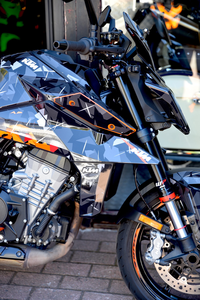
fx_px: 583
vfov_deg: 28.8
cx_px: 100
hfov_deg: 19.5
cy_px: 150
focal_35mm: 70
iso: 100
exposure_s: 1/50
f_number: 2.8
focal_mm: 70
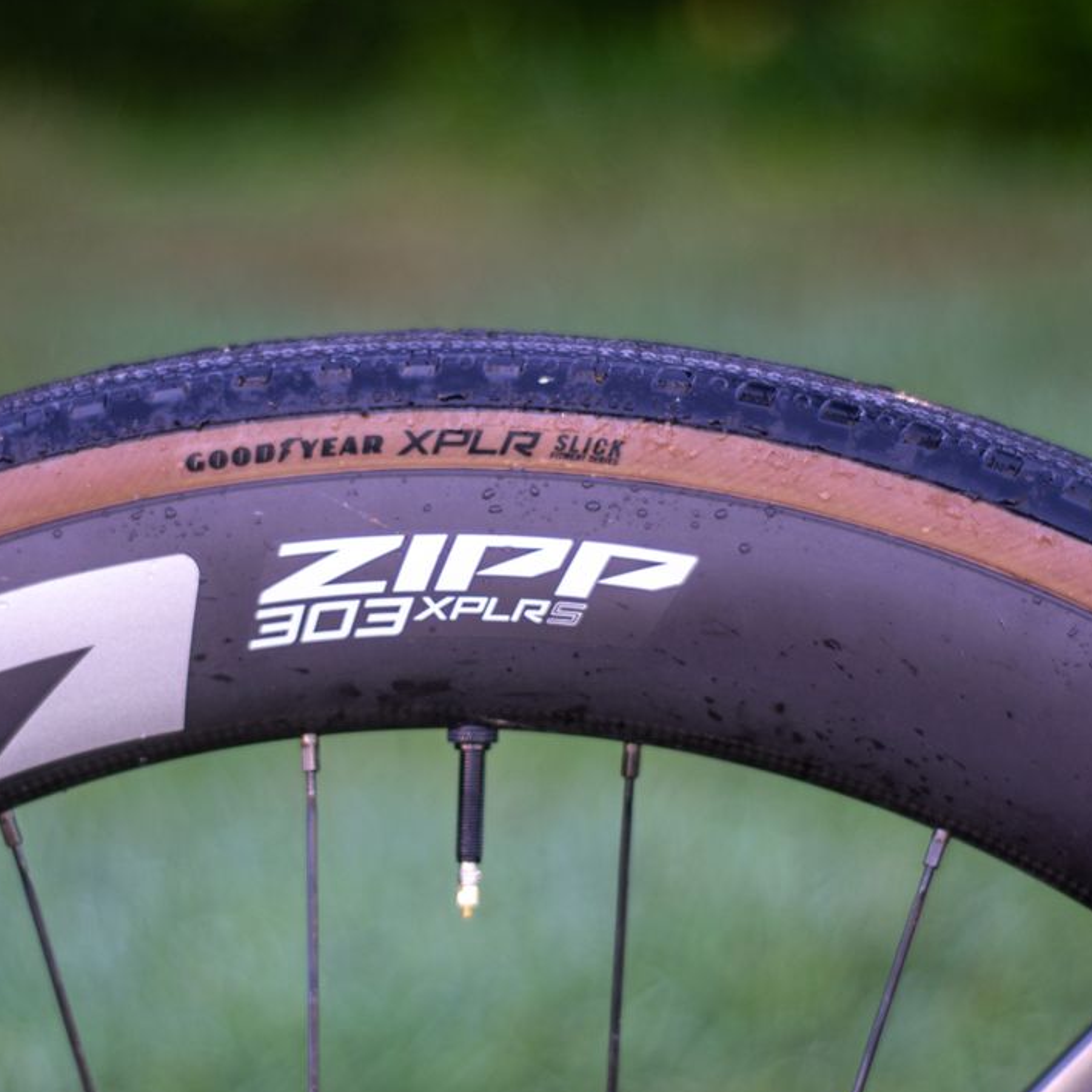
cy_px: 564
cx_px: 436
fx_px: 4104
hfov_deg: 15.1
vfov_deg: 15.2
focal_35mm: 115
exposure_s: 1/320
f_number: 1.8
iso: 100
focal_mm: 50
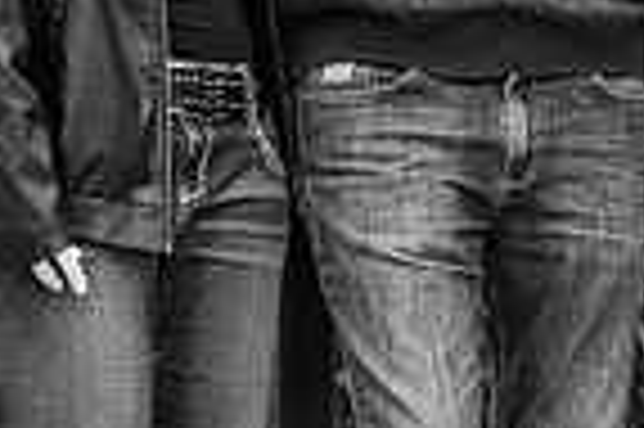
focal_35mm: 353
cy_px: -435
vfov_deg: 3.8
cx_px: 221
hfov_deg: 5.8
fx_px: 6307
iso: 640
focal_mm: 87
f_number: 4
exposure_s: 1/125
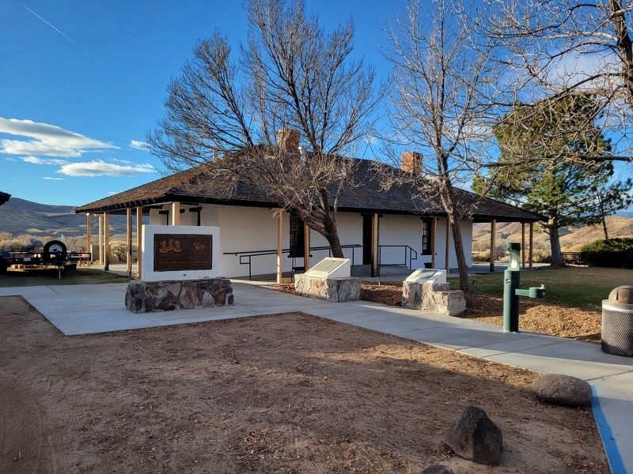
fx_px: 475
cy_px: 237
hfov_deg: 67.3
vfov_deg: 53.1
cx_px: 316
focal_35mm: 26
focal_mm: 5.4
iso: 40
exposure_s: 1/1038
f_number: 1.8
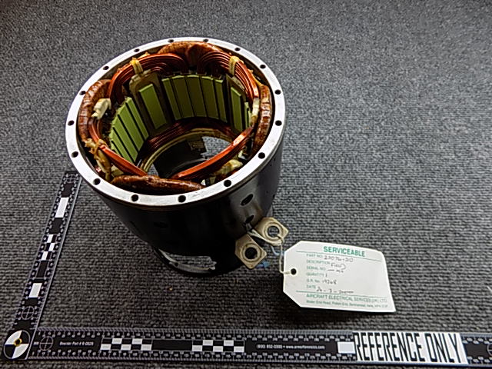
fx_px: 327
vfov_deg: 58.9
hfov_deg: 73.9
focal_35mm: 23
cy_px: 184
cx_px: 246
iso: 80
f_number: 3.1
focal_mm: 4
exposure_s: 1/60
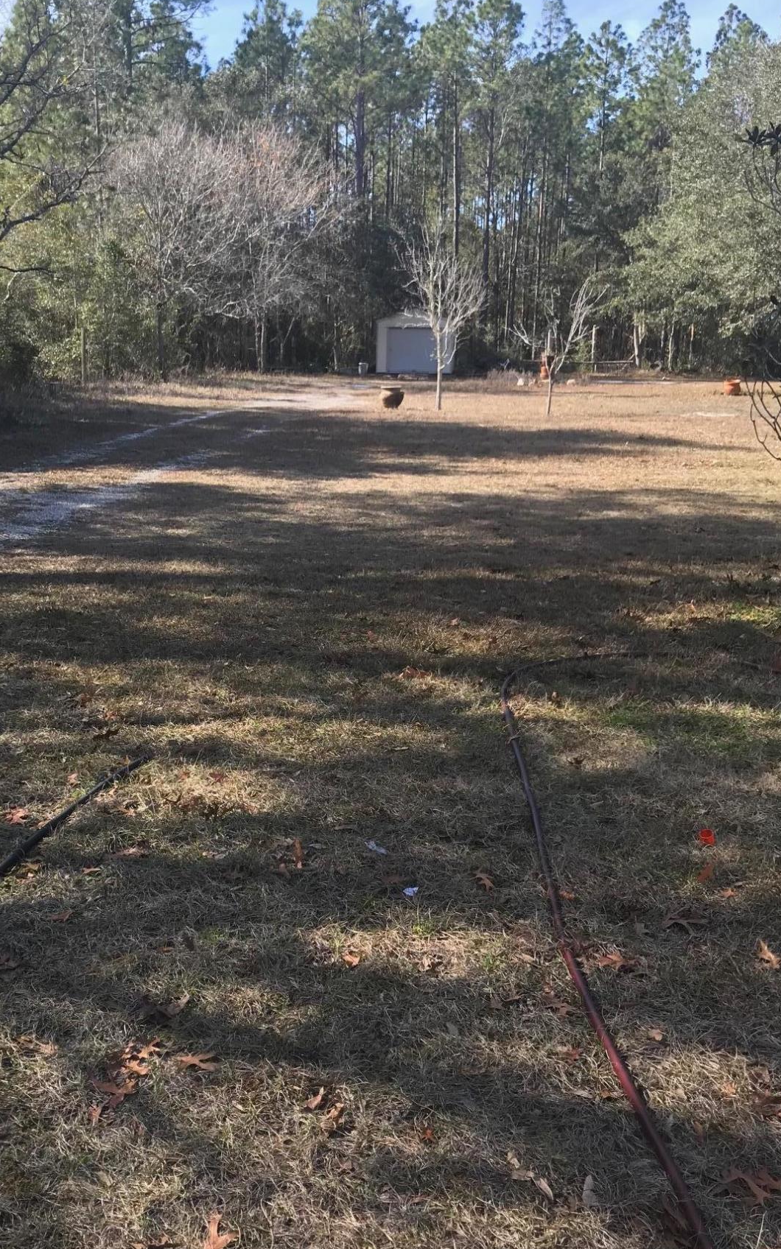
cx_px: 327
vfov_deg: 55.3
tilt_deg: -13.4
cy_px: 635
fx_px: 1192
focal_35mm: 35
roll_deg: -0.1
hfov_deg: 36.2
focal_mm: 3.99
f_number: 1.8
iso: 20
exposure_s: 1/538
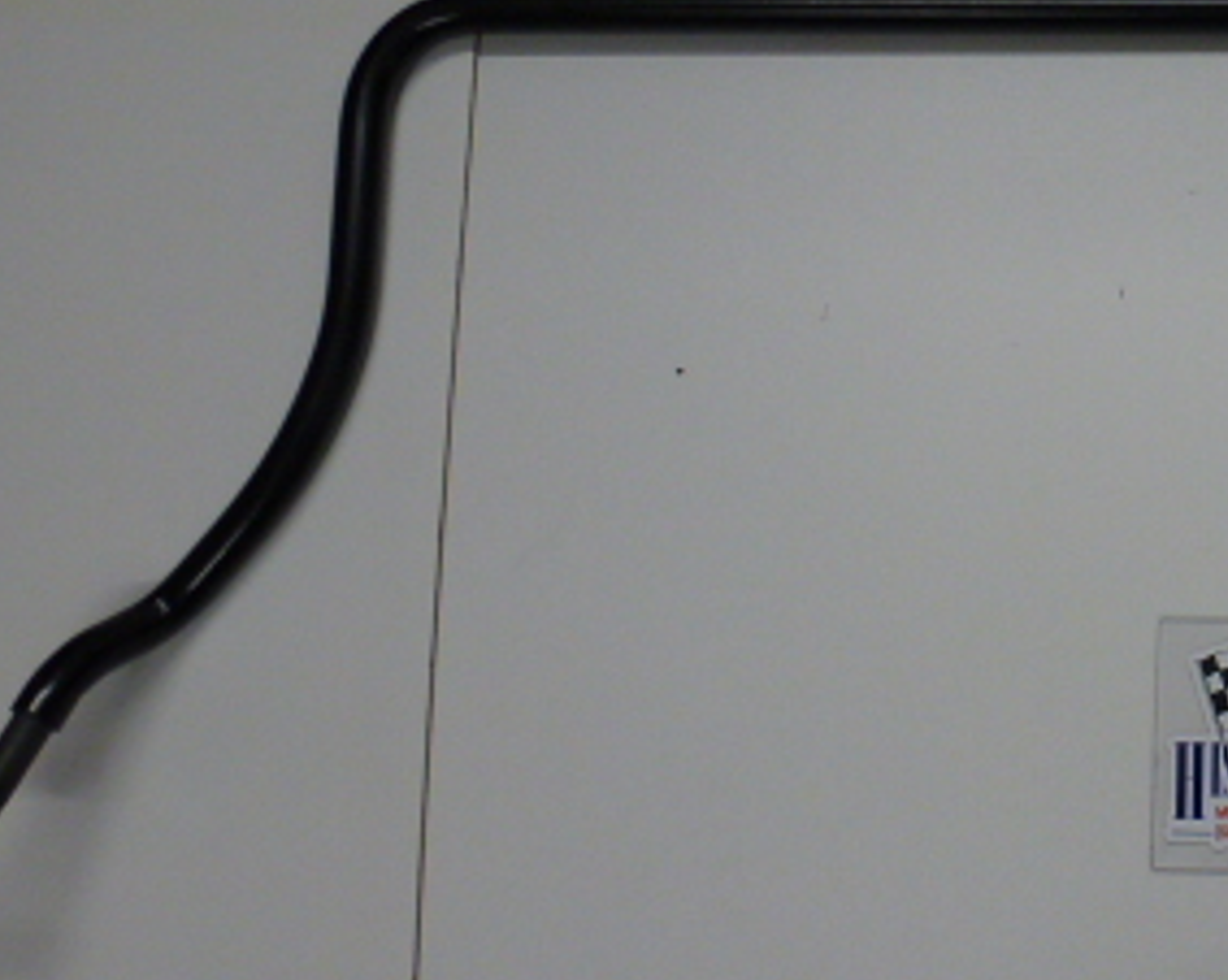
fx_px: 1925
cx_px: 1228
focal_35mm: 53
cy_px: 455
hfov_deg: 32.5
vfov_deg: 28.6
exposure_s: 1/60
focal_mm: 4.3
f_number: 3.3
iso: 160
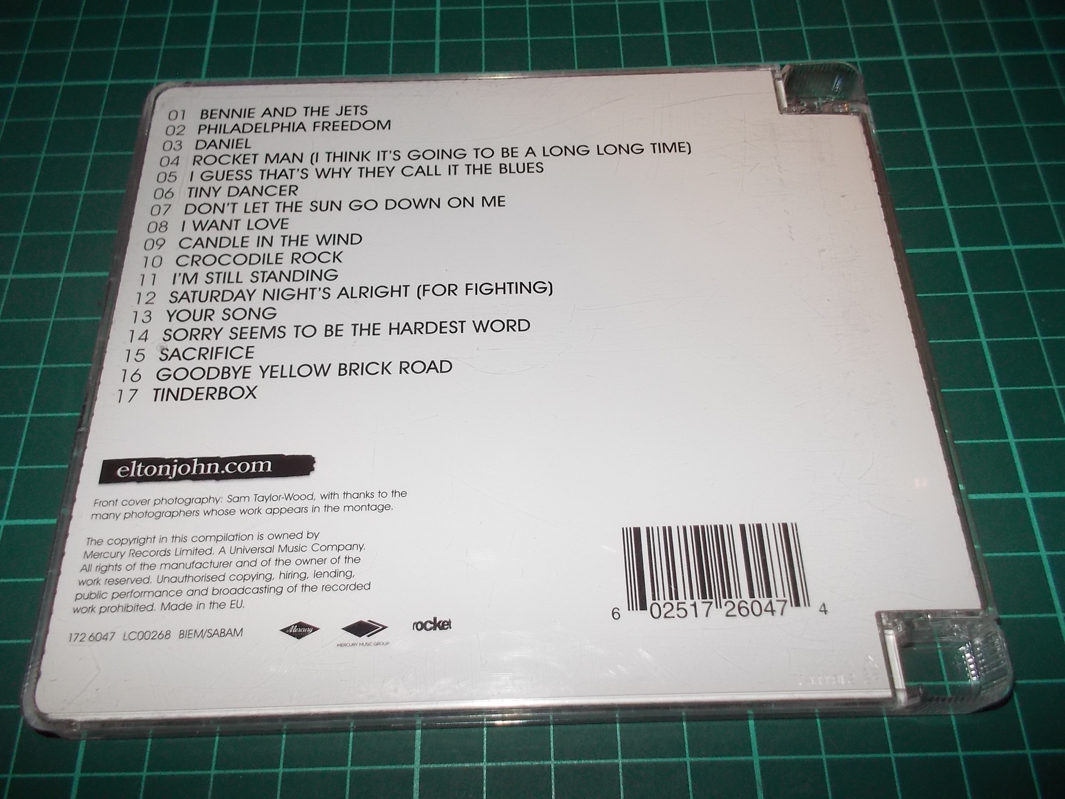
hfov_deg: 61.7
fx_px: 892
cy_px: 400
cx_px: 532
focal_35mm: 29
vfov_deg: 48.2
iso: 200
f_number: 3.3
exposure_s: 1/30
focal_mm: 4.1
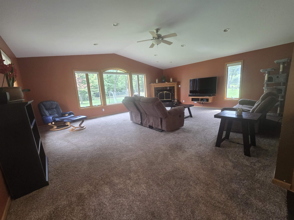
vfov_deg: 89.9
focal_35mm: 13
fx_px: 110
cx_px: 147
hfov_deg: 106.2
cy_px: 110
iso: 200
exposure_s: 1/60
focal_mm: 2.2
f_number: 2.2
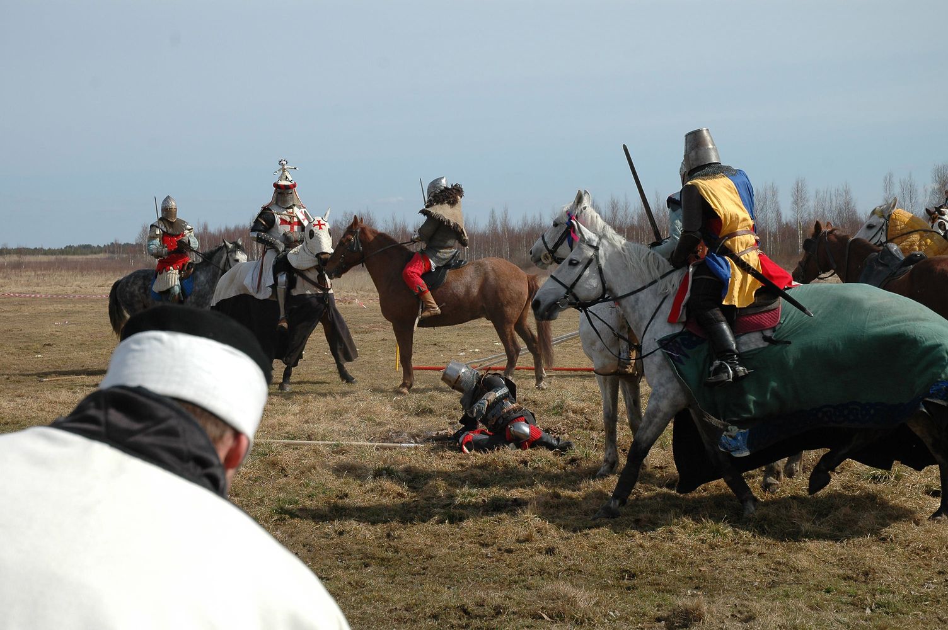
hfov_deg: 33.4
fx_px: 1579
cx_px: 474
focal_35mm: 60
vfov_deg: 22.6
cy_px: 315
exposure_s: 1/750
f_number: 6.7
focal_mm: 40
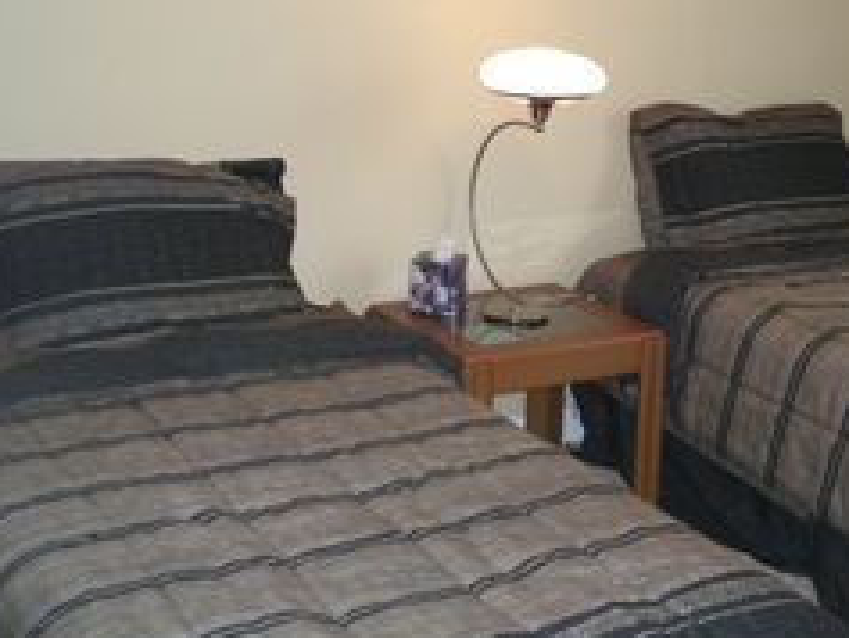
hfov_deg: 32.1
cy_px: 237
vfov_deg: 24.8
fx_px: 1448
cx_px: 641
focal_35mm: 59
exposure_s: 1/60
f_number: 3.1
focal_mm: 6.3
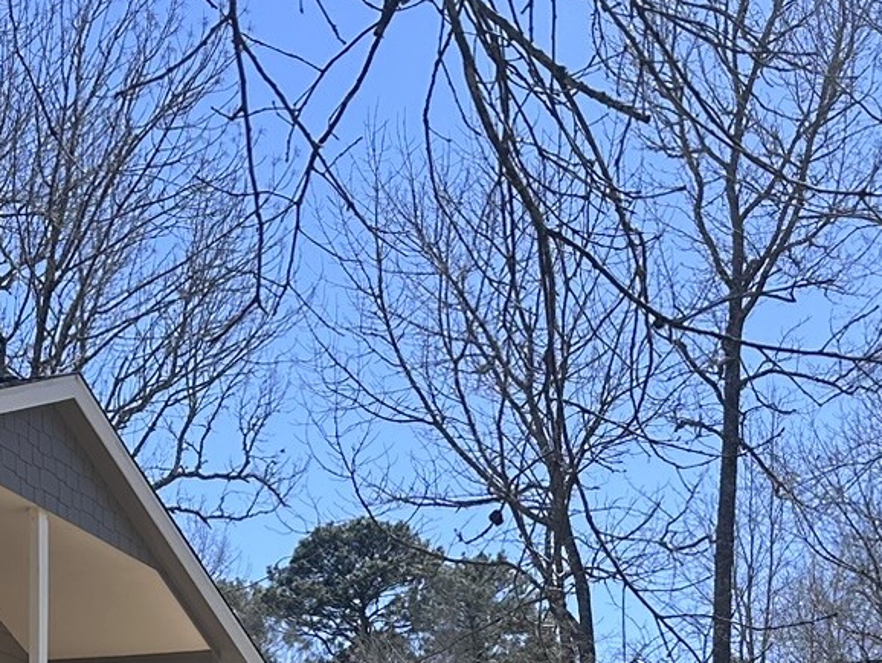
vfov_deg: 15.9
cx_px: 388
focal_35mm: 85
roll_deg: -0.2
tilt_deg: +2.6
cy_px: 1010
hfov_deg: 23.0
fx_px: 2167
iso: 80
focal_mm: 6.86
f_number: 1.78
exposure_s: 1/3058
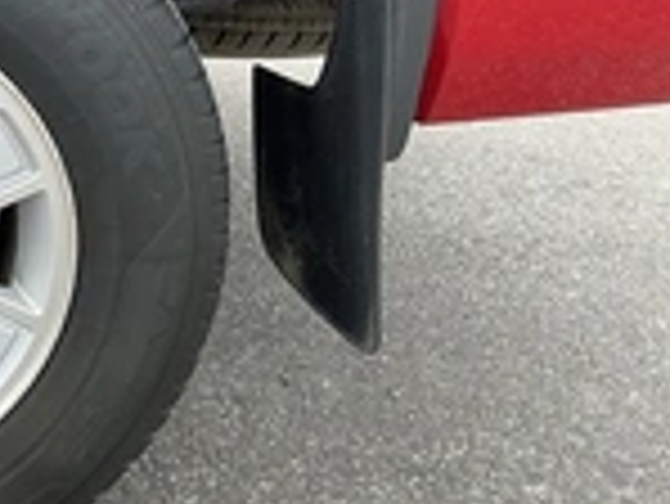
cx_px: -184
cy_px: 158
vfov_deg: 19.6
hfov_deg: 23.2
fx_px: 1453
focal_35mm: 75
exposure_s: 1/348
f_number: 1.8
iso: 25
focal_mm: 3
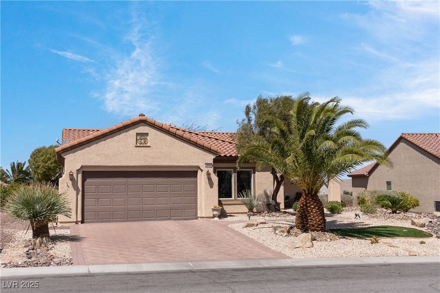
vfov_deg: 35.9
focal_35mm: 37
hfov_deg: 51.9
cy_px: 146
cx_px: 220
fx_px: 452
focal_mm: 25
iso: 640
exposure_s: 1/8000
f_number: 5
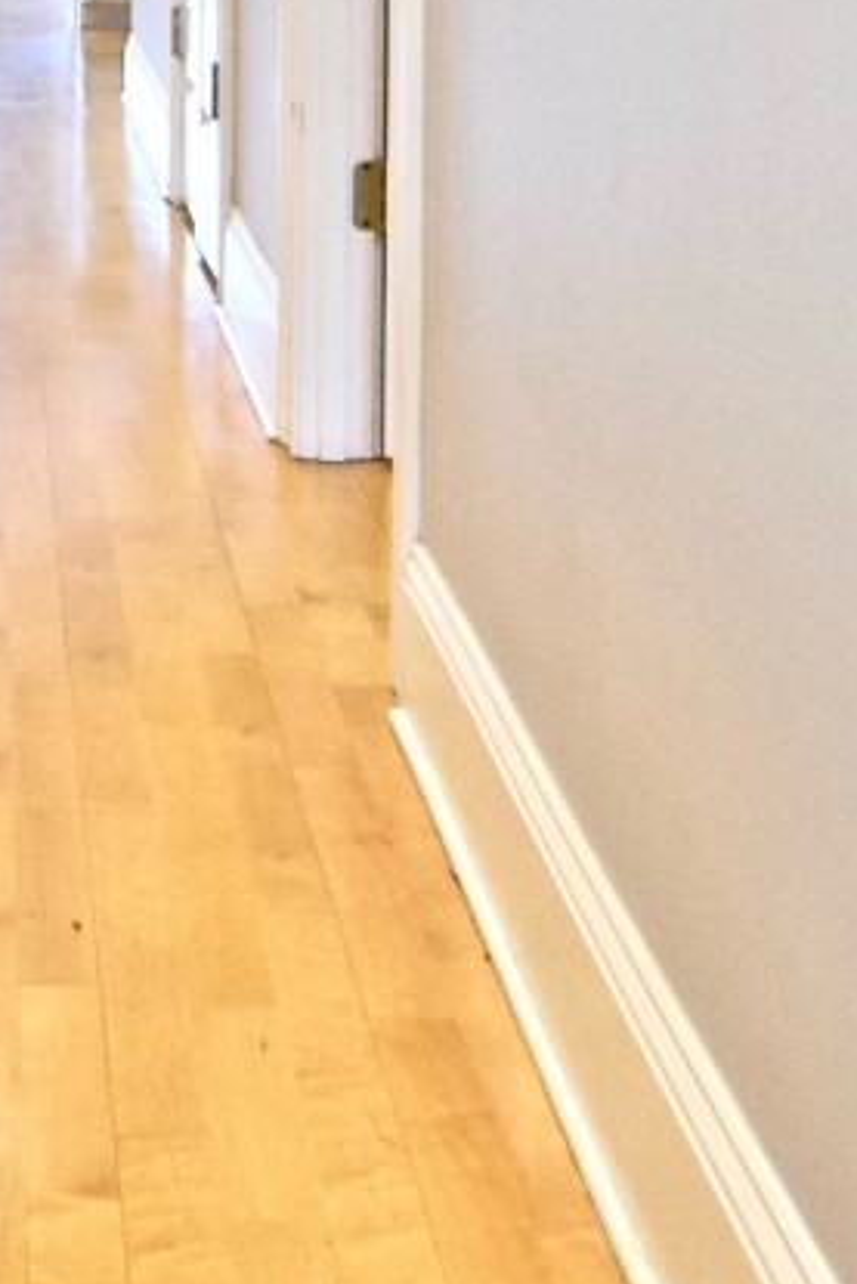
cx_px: -144
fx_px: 2640
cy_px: -121
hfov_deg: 17.6
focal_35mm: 74
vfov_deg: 25.4
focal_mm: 10
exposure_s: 1/60
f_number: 4
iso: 720
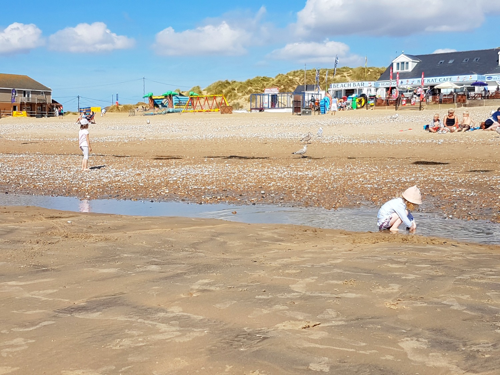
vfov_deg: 53.1
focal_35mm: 26
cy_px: 188
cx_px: 250
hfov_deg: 67.3
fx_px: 376
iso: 40
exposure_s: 1/2888
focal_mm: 4.2
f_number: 1.7
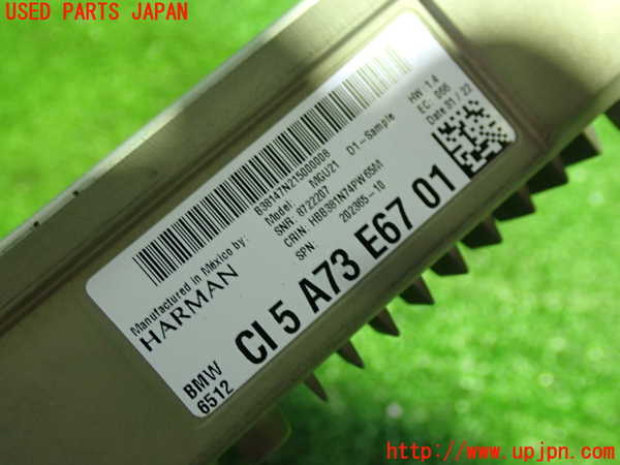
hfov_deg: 42.9
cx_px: 310
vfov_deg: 32.9
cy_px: 232
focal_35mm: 44
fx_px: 788
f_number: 2.9
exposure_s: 1/25
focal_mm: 7.84
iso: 800
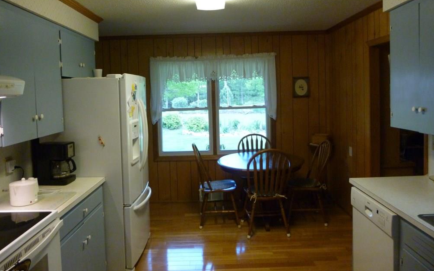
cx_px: 215
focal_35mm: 27
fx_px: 319
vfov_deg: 45.8
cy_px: 111
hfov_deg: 68.4
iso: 400
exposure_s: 1/50
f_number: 3.1
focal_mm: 4.5
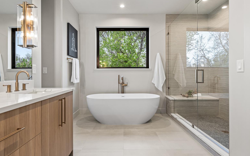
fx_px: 136
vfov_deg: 59.6
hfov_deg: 85.1
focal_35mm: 20
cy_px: 77
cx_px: 122
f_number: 8
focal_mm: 19
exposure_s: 1/10
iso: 500
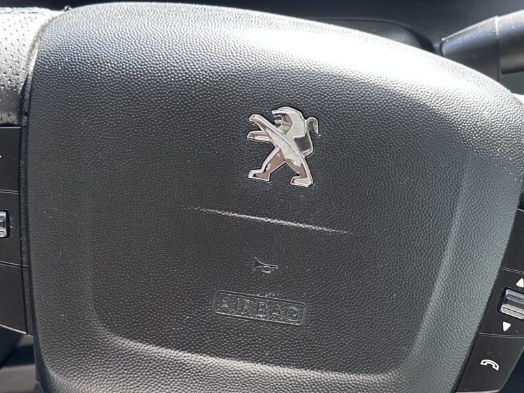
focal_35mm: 64
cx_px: 313
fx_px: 969
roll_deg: -0.9
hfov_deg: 30.2
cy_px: 220
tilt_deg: -42.1
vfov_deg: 22.9
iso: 100
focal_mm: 6.86
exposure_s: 1/171
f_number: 1.78
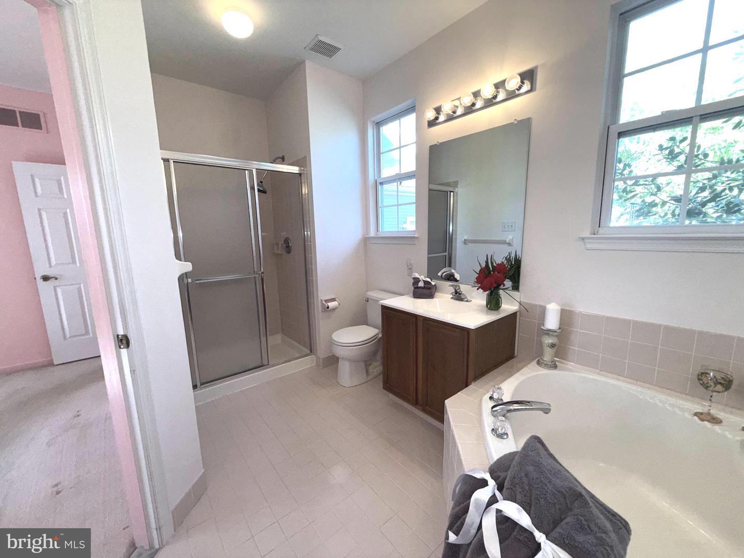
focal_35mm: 14
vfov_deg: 85.7
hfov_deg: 102.1
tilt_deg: -9.0
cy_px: 279
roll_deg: +1.9
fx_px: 301
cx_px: 372
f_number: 2.2
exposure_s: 1/120
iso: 160
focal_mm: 2.22
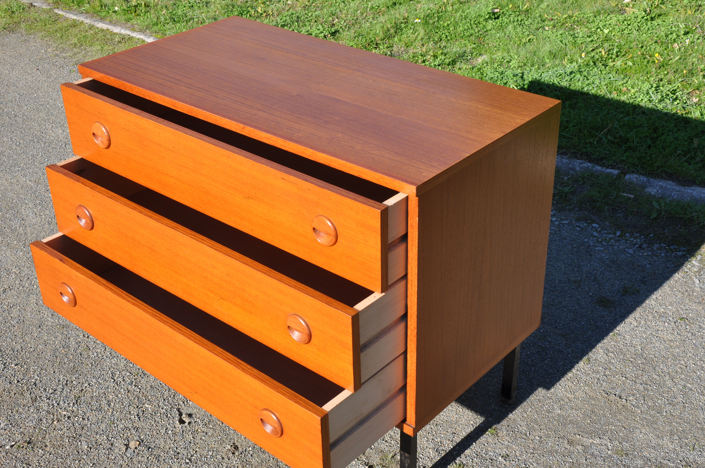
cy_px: 234
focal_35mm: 48
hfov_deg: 41.2
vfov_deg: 28.0
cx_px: 352
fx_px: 939
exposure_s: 1/125
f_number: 11
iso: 200
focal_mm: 32
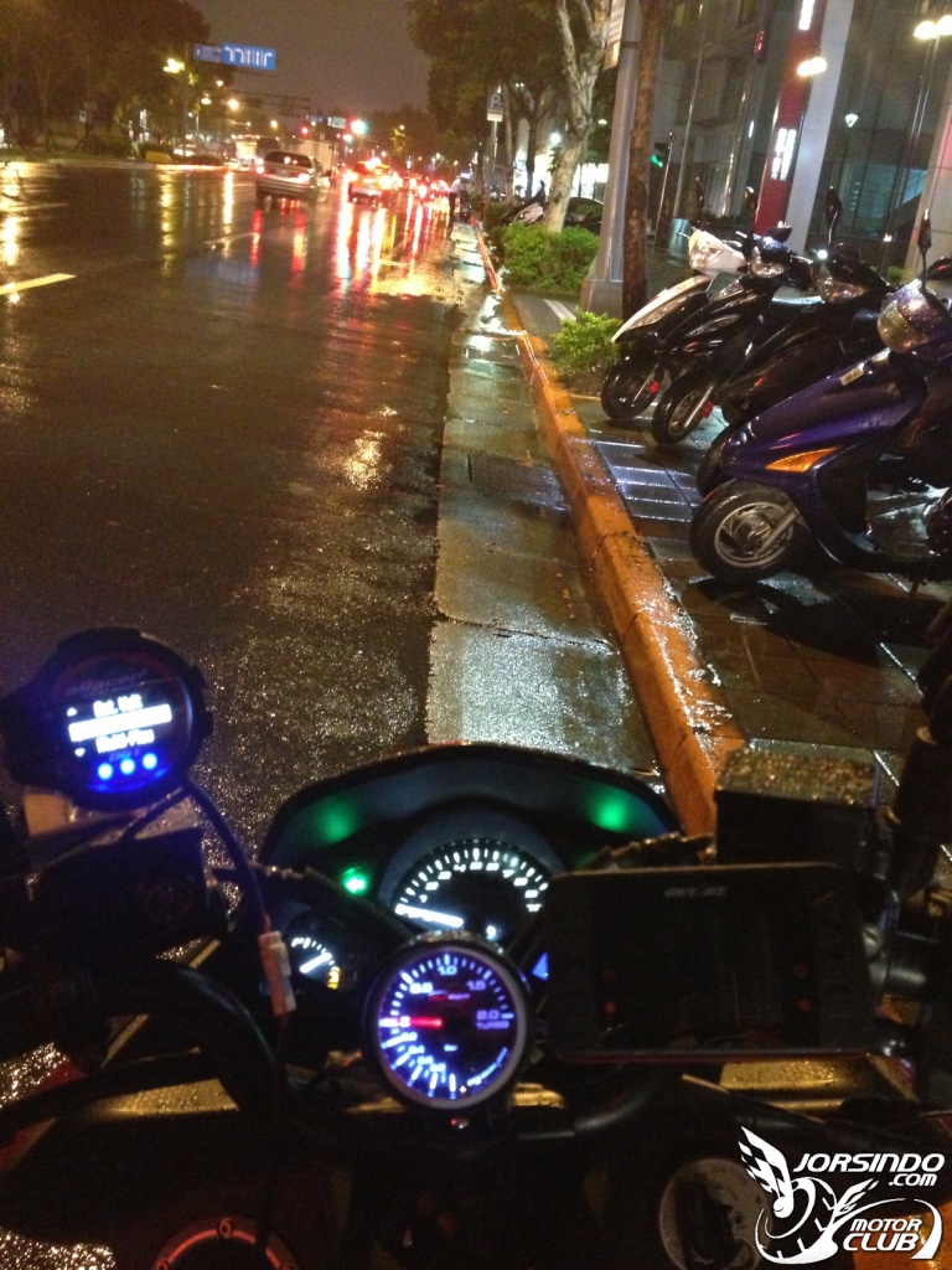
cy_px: 635
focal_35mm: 33
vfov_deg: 55.4
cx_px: 476
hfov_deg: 42.9
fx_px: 1210
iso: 800
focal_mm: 4.13
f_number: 2.4
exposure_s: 1/15
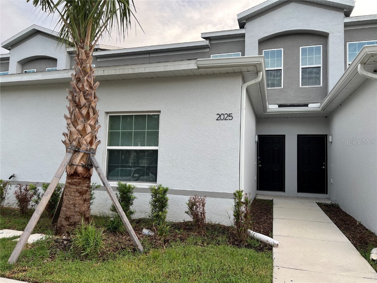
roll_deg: -1.6
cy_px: 142
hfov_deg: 67.3
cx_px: 188
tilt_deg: +5.1
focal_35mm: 26
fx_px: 283
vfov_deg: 53.1
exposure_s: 1/292
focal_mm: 5.7
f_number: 1.5
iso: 40
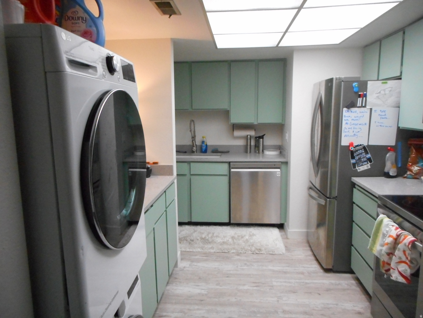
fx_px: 305
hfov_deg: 69.4
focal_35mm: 25
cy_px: 159
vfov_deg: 54.9
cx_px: 212
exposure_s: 1/80
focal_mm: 4.5
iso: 800
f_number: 3.7
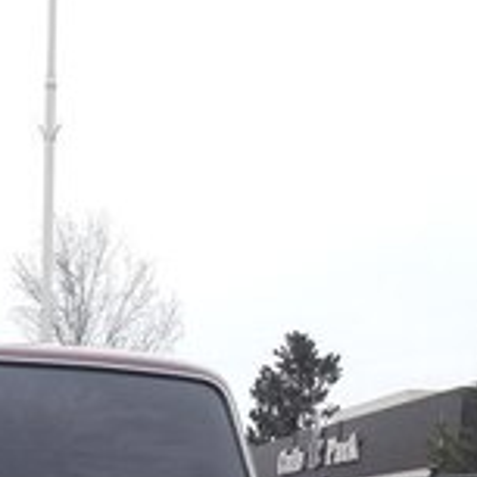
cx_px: -41
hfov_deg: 20.7
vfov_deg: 18.7
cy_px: 748
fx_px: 1247
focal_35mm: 80
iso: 50
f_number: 1.9
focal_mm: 3.7
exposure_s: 1/100
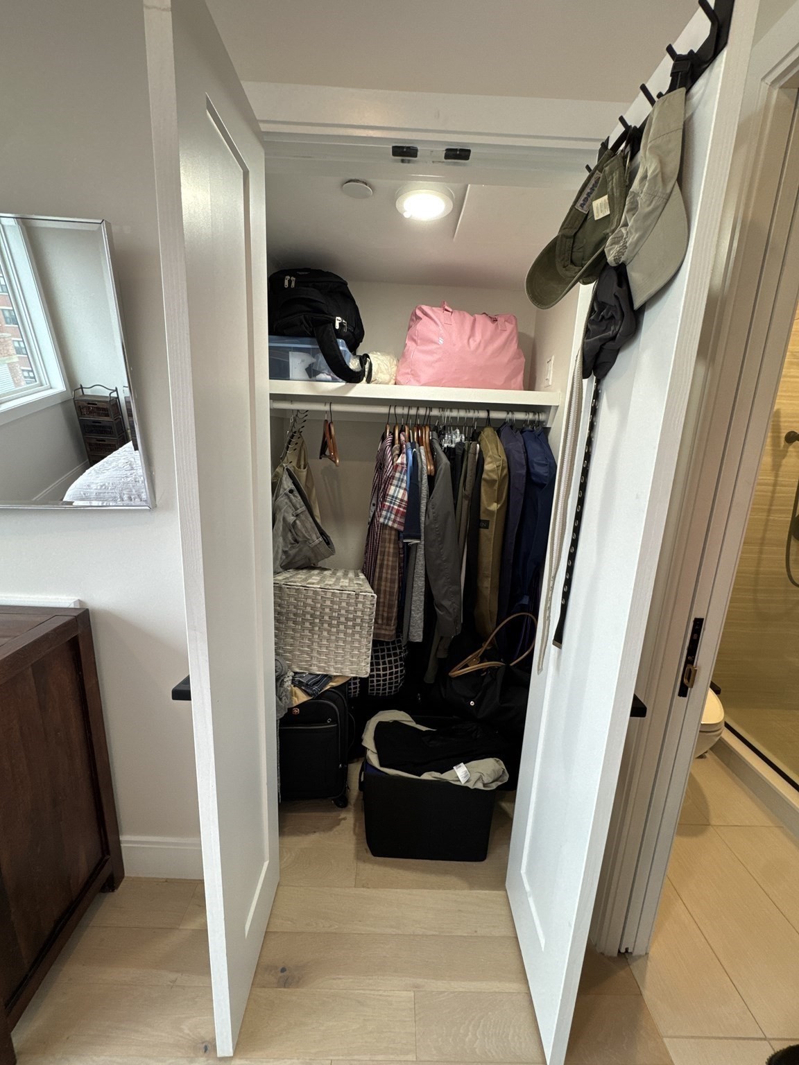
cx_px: 400
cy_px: 532
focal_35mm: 14
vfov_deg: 102.1
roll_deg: -2.0
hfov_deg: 85.7
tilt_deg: -12.8
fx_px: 431
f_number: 2.2
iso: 160
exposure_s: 1/60
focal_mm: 2.22
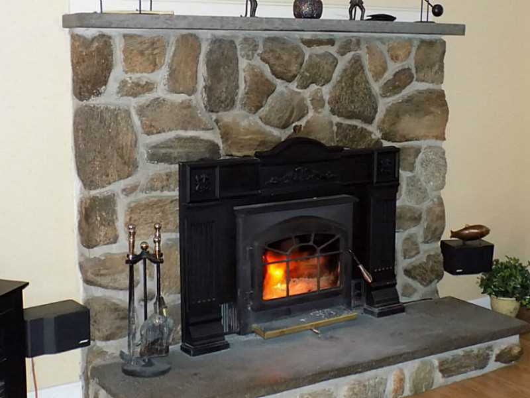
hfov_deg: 36.8
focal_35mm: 52
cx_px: 265
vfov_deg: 28.0
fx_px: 796
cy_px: 199
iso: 800
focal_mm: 9.3
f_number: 3.9
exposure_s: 1/8
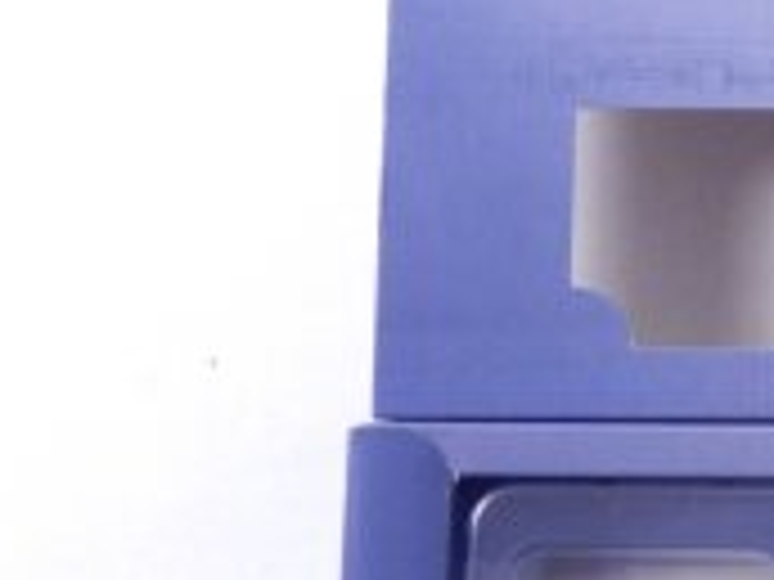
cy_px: 27
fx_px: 2884
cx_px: 1004
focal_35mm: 129
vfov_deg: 11.4
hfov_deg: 14.6
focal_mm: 6.6
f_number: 3.6
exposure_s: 1/160
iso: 500
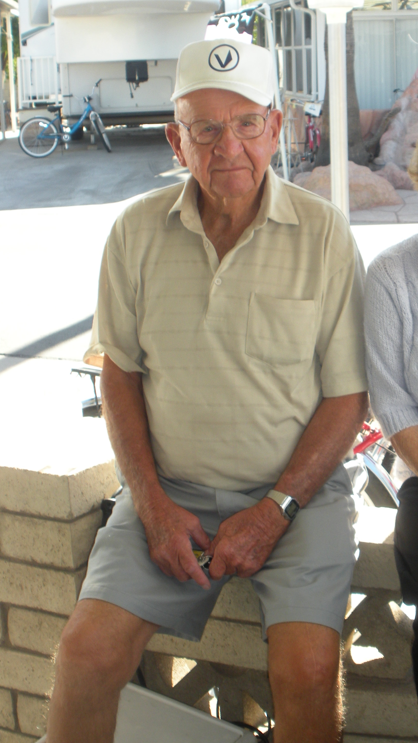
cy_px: 404
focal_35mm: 71
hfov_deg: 16.8
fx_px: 1399
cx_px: 348
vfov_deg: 29.7
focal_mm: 9.1
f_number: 4.4
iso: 88
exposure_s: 1/92.6
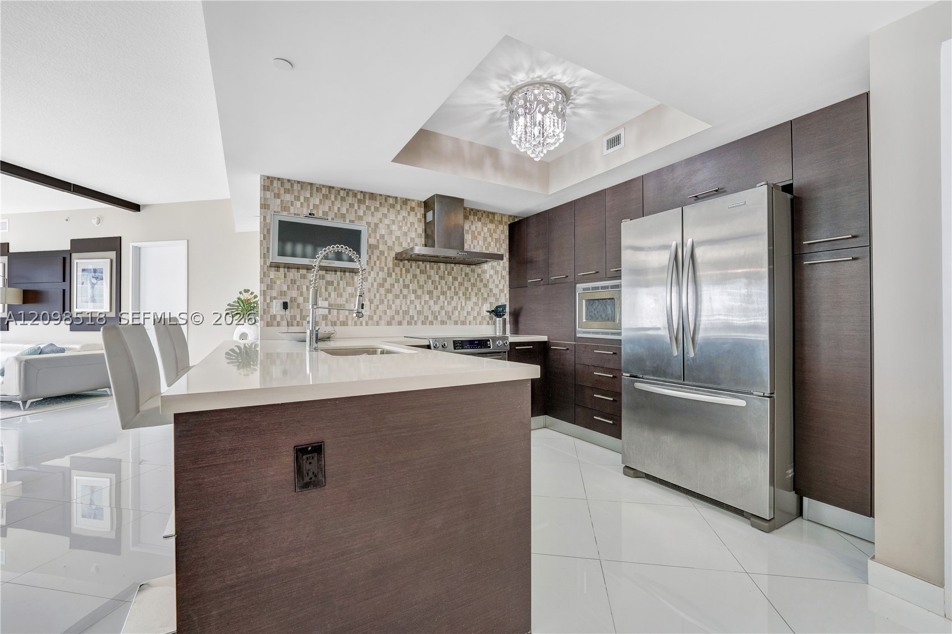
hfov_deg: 104.3
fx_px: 370
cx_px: 476
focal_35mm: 14
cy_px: 317
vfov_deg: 81.2
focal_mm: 14
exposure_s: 1/30
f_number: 8
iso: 640
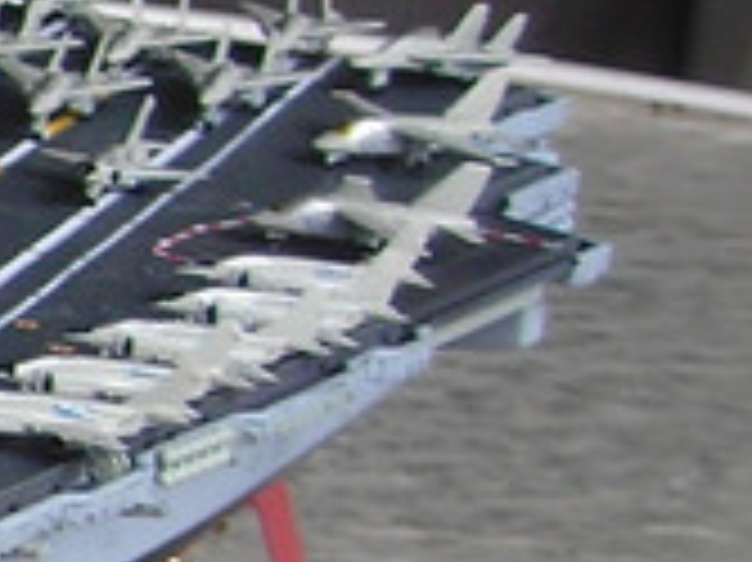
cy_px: 656
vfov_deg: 6.1
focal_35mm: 243
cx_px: -1592
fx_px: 5275
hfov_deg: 7.2
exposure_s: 1/193
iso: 50
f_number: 3.2
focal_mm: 6.3
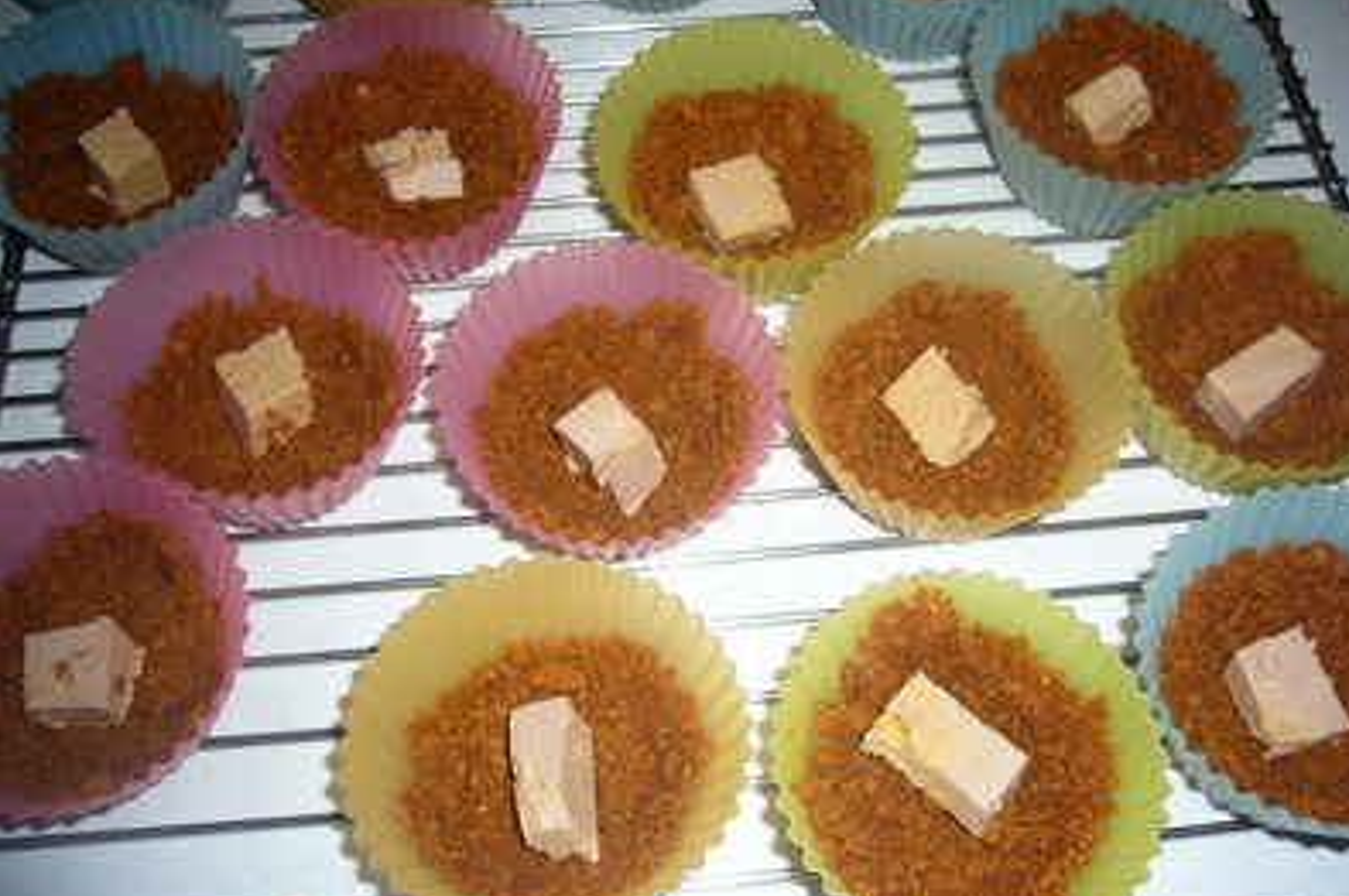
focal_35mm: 37
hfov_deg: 51.9
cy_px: 475
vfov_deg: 35.9
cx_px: 681
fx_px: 1385
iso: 100
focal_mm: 5.8
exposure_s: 1/60
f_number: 2.8
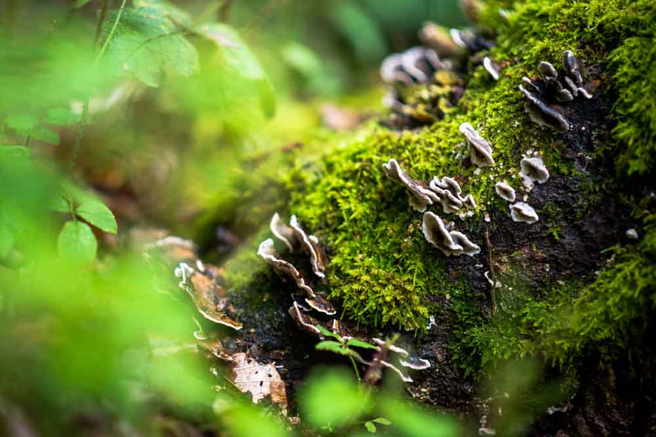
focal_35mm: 85
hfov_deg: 23.9
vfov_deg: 16.1
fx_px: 1548
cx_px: 328
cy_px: 218
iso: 250
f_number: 1.8
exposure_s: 1/400
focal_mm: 85
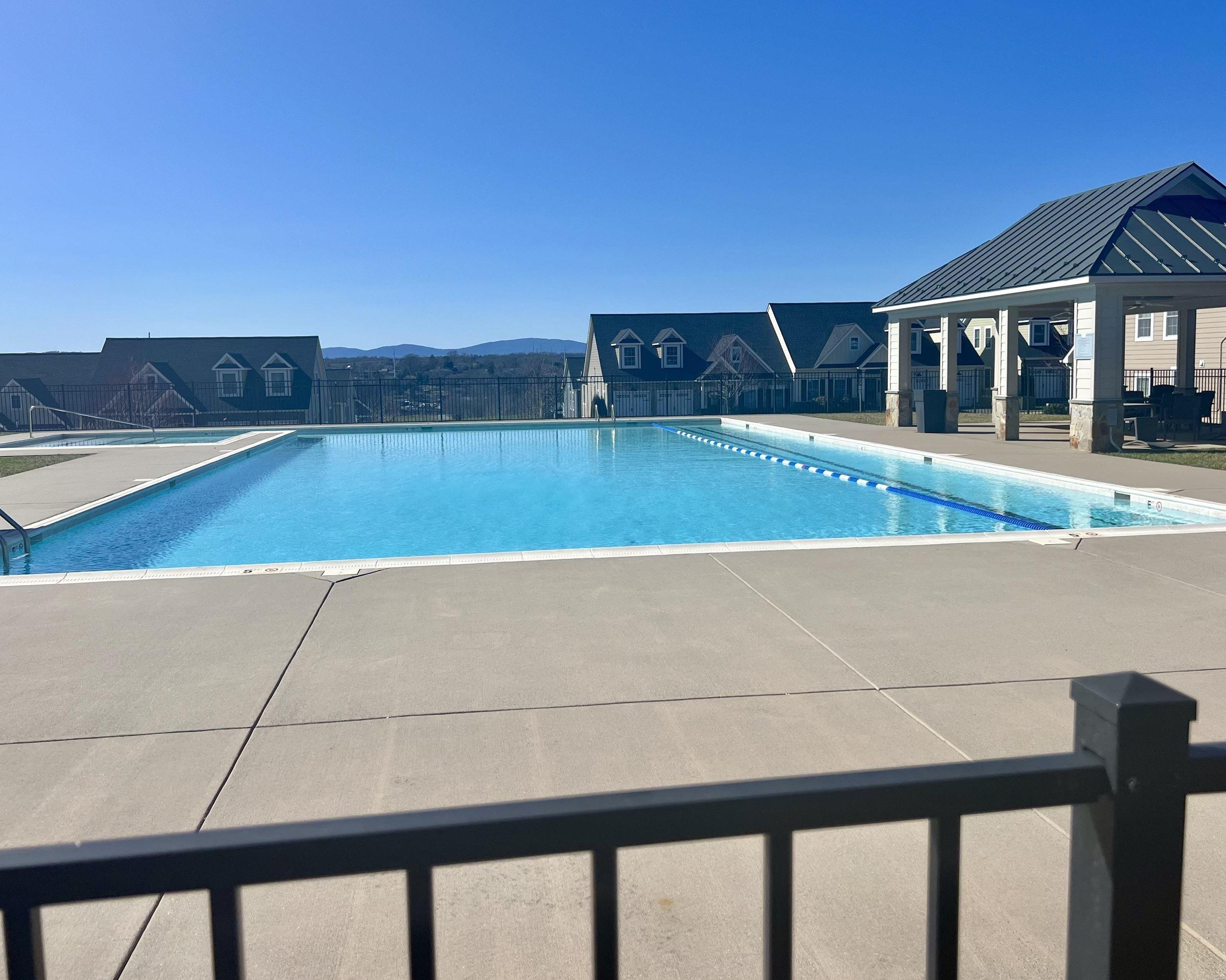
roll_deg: +1.0
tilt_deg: -5.5
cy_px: 456
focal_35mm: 30
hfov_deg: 58.8
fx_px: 1089
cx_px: 638
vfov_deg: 48.5
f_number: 1.5
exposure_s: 1/7463
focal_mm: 5.7
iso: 50
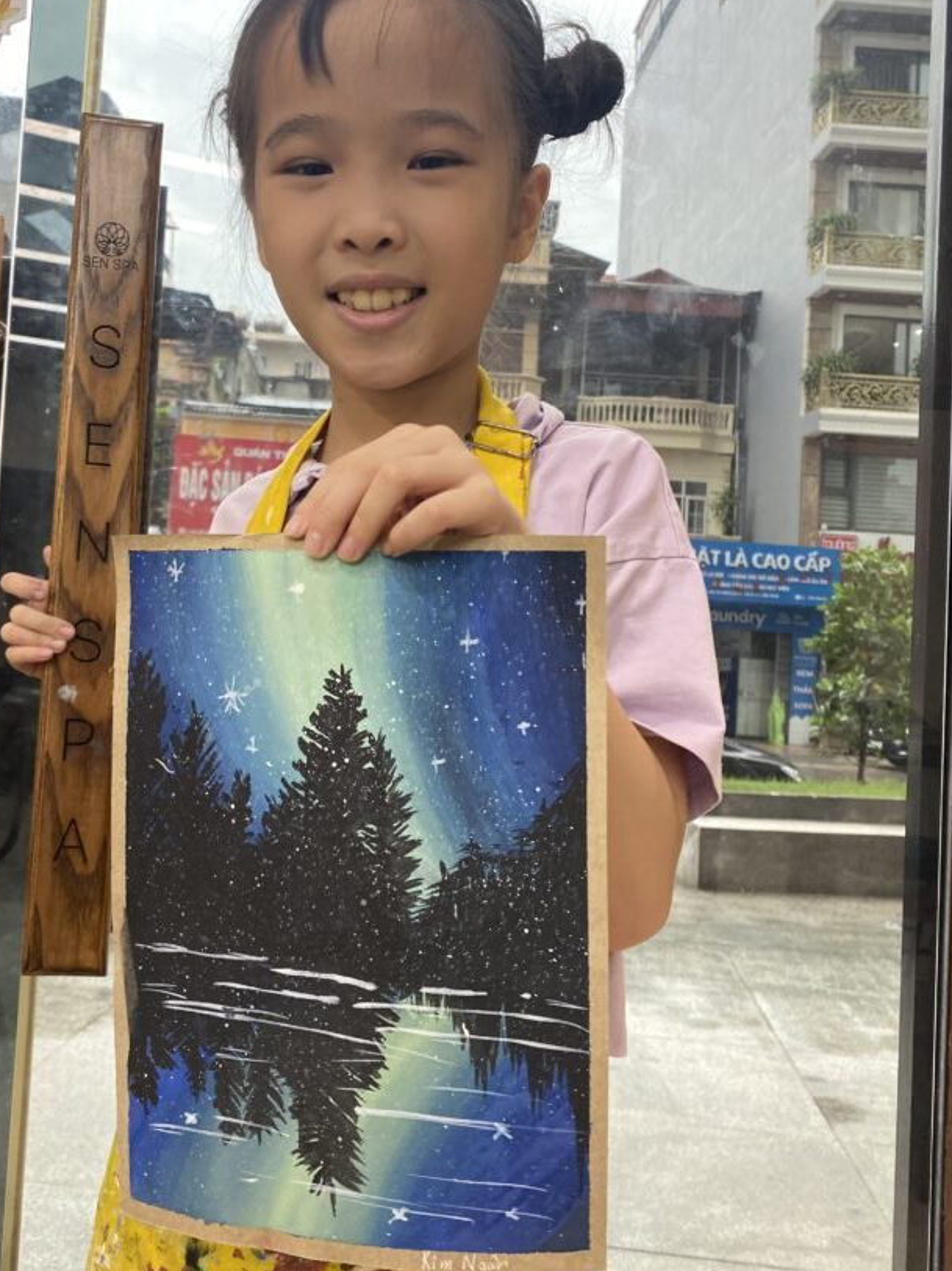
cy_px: 589
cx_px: 391
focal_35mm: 32
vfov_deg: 56.8
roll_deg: -3.2
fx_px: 1174
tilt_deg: +2.4
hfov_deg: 43.9
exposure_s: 1/100
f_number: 1.8
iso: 125
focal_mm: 4.25
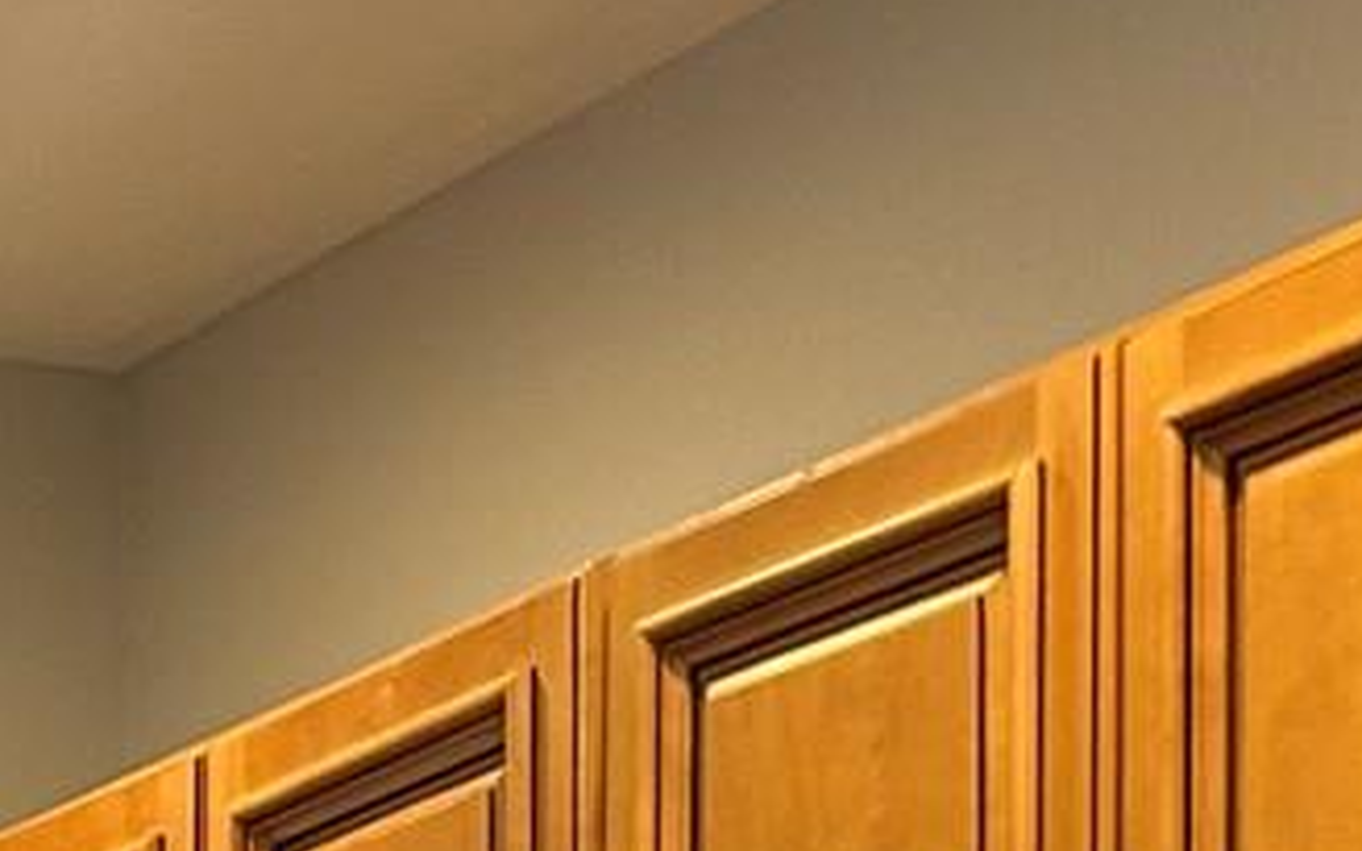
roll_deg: -0.3
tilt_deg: -0.7
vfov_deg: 7.0
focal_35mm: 172
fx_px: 6384
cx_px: -278
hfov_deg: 11.9
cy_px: 2304
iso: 125
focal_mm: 5.7
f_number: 1.5
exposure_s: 1/120
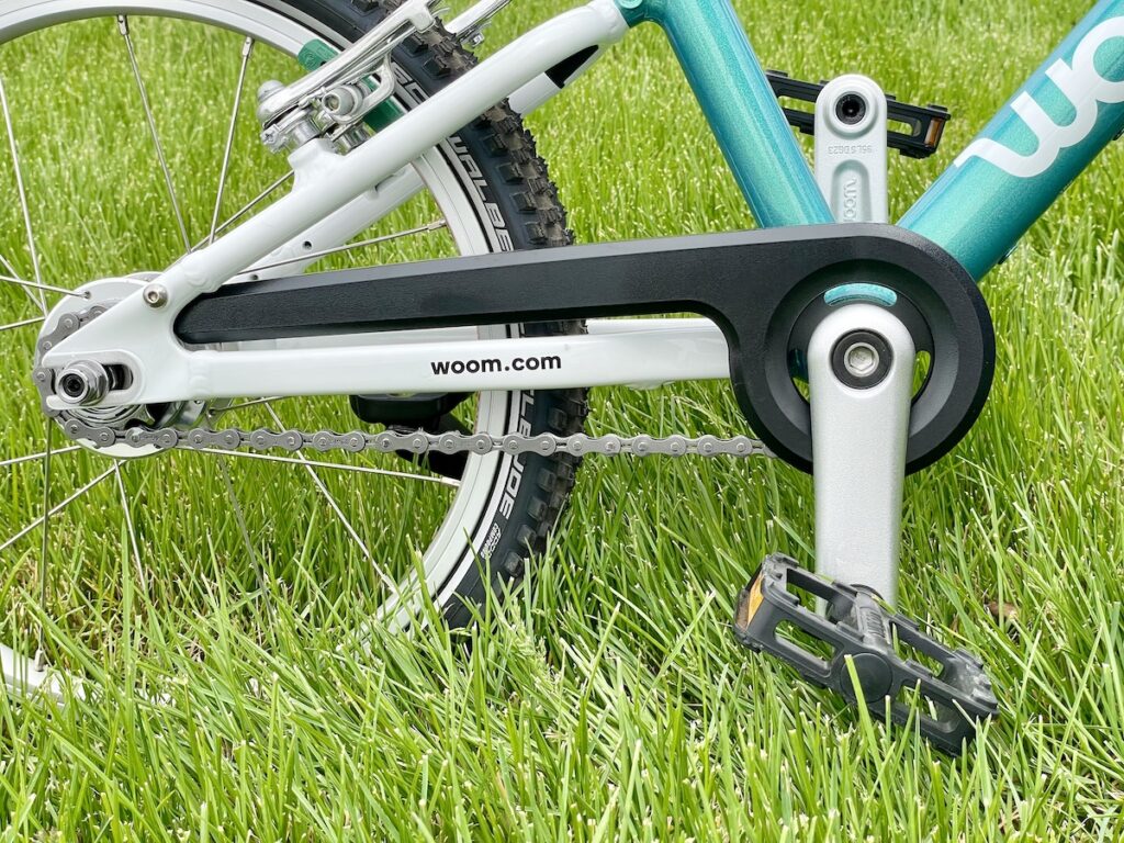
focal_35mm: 52
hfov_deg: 36.8
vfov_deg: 28.0
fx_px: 1688
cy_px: 422
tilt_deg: -20.9
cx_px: 562
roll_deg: +5.1
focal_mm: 6
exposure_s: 1/600
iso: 25
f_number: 2
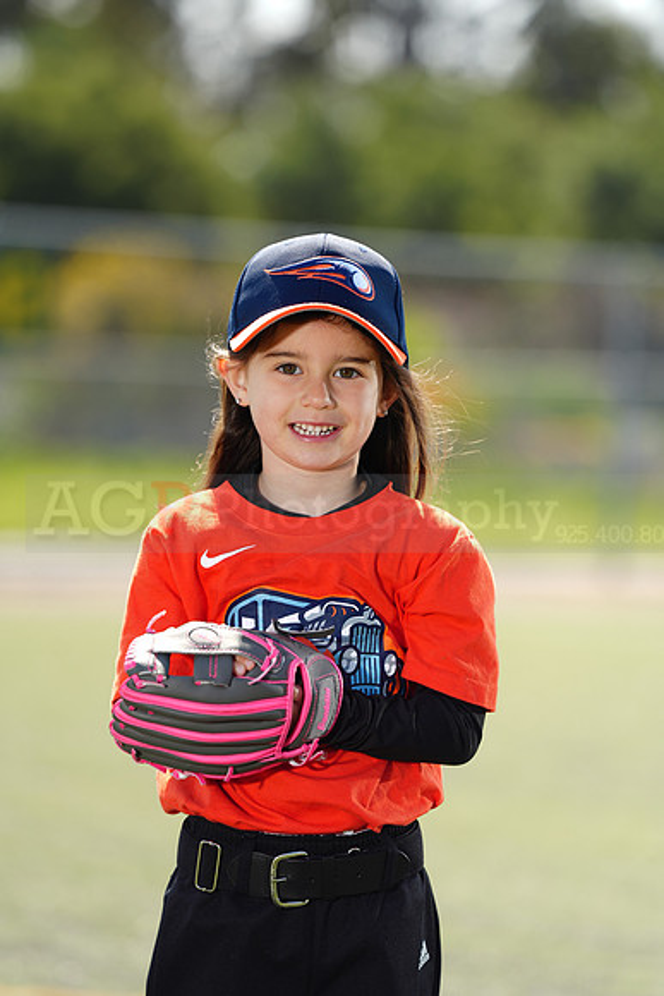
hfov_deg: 6.9
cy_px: 498
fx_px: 5530
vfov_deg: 10.3
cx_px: 332
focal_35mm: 200
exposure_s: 1/250
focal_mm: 200
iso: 50
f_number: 4
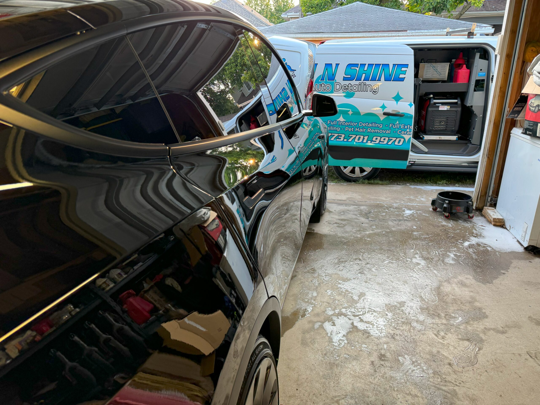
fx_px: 374
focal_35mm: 24
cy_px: 202
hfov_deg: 71.6
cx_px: 270
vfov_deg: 56.8
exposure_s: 1/120
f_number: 1.78
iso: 125
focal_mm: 6.76
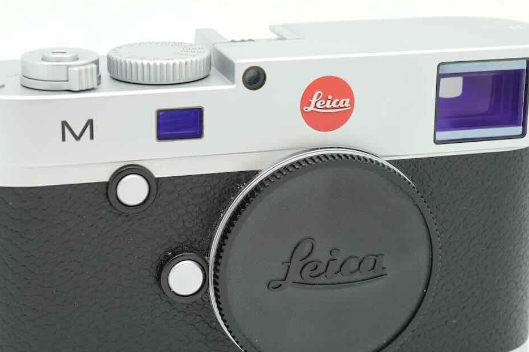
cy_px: 224
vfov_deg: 14.8
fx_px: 1350
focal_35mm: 92
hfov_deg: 22.2
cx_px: 269
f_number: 9
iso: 800
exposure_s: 1/80
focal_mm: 43
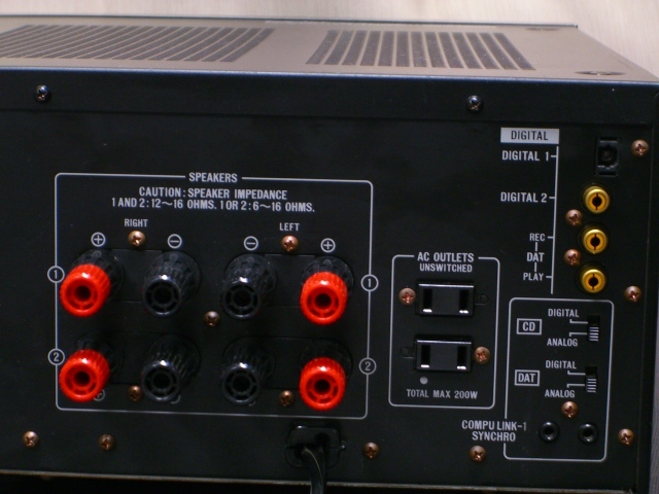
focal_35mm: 114
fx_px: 2170
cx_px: 330
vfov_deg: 13.0
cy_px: 247
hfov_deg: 17.3
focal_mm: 23.7
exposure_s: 1/8
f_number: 5.1
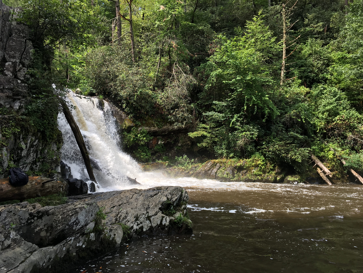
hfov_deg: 61.7
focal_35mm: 29
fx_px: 304
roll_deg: -0.3
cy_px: 136
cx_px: 182
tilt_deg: +8.2
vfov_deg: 48.2
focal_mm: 4.15
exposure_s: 1/519
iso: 25
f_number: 2.2
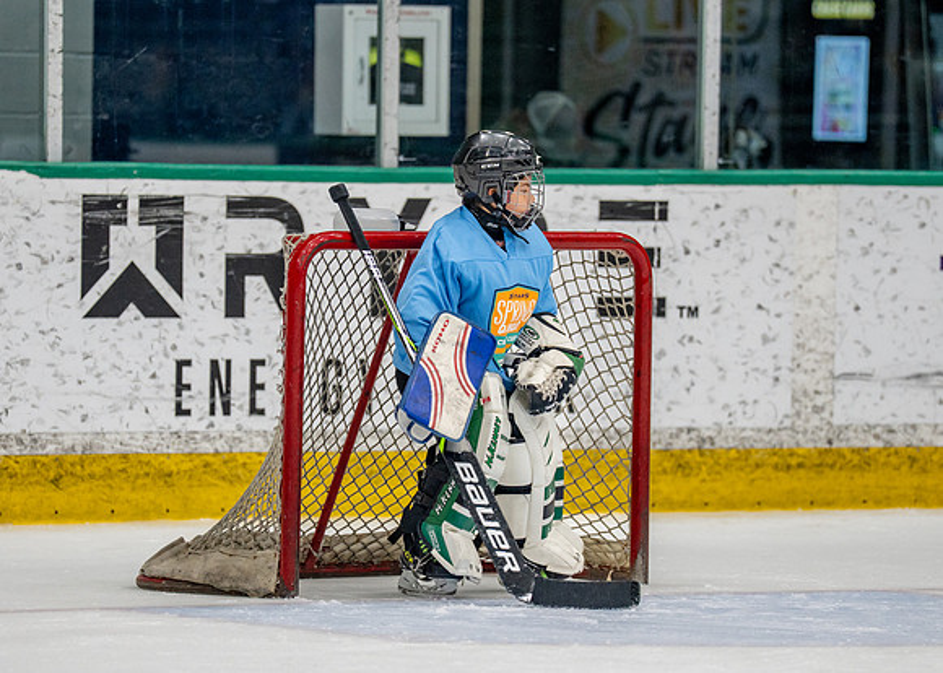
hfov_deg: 6.1
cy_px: 375
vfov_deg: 4.4
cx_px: 436
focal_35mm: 331
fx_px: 8858
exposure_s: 1/1250
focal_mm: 200
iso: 1000
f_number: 2.8
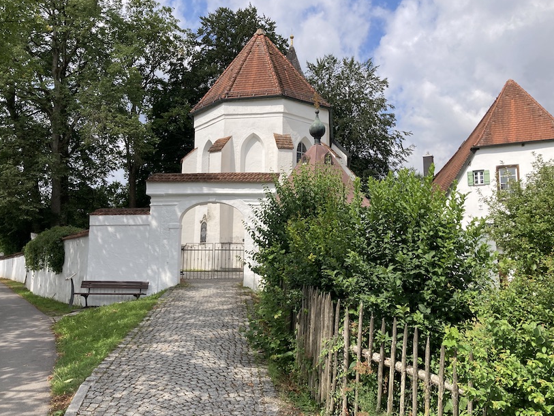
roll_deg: +0.5
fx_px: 496
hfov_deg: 58.3
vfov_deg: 45.4
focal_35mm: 31
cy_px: 199
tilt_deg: +8.9
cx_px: 264
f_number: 1.8
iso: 20
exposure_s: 1/2088
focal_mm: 3.99
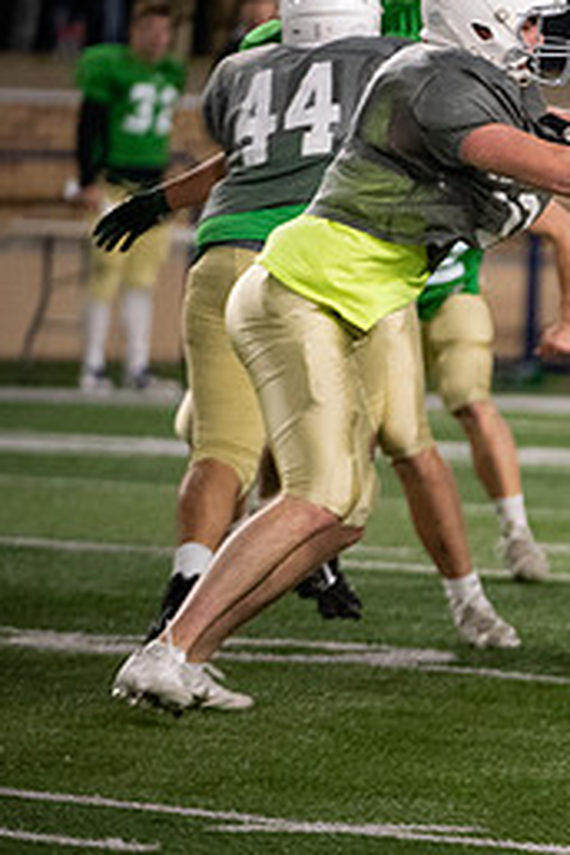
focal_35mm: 630
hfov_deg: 2.2
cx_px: 931
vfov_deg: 3.3
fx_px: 14961
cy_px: 340
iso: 4000
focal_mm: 280
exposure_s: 1/500
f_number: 4.5
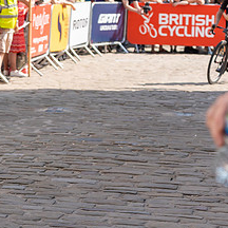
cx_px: -161
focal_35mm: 177
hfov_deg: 9.5
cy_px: -26
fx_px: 1319
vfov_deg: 9.8
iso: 100
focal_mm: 55
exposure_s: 1/500
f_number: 3.5
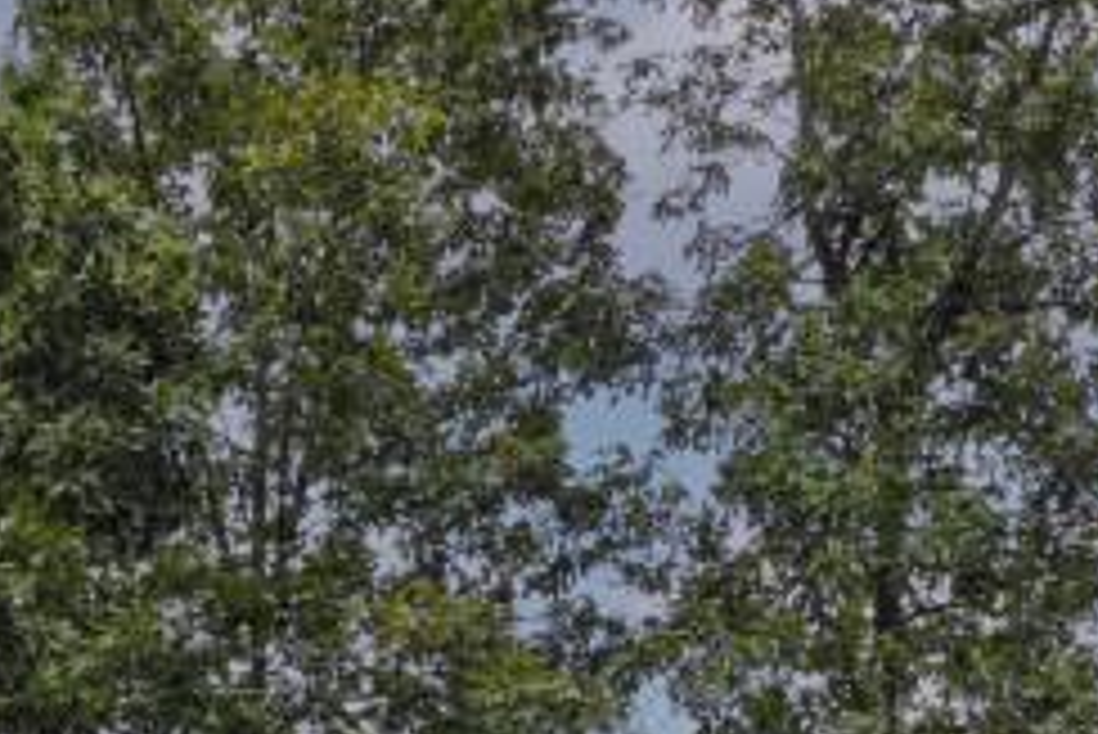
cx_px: -284
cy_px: 1626
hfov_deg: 21.6
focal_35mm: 86
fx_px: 2624
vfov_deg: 13.0
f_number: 6.3
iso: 100
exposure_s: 1/160
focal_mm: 14
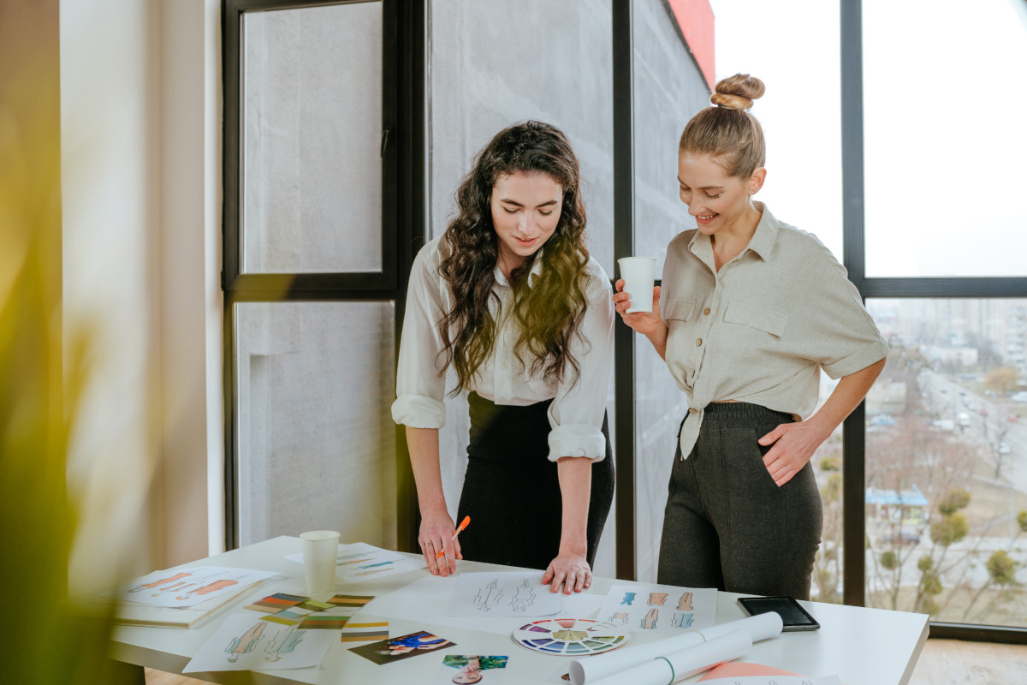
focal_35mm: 35
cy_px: 342
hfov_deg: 54.4
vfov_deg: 37.9
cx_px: 514
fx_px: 998
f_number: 4
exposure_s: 1/160
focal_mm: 35
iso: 320
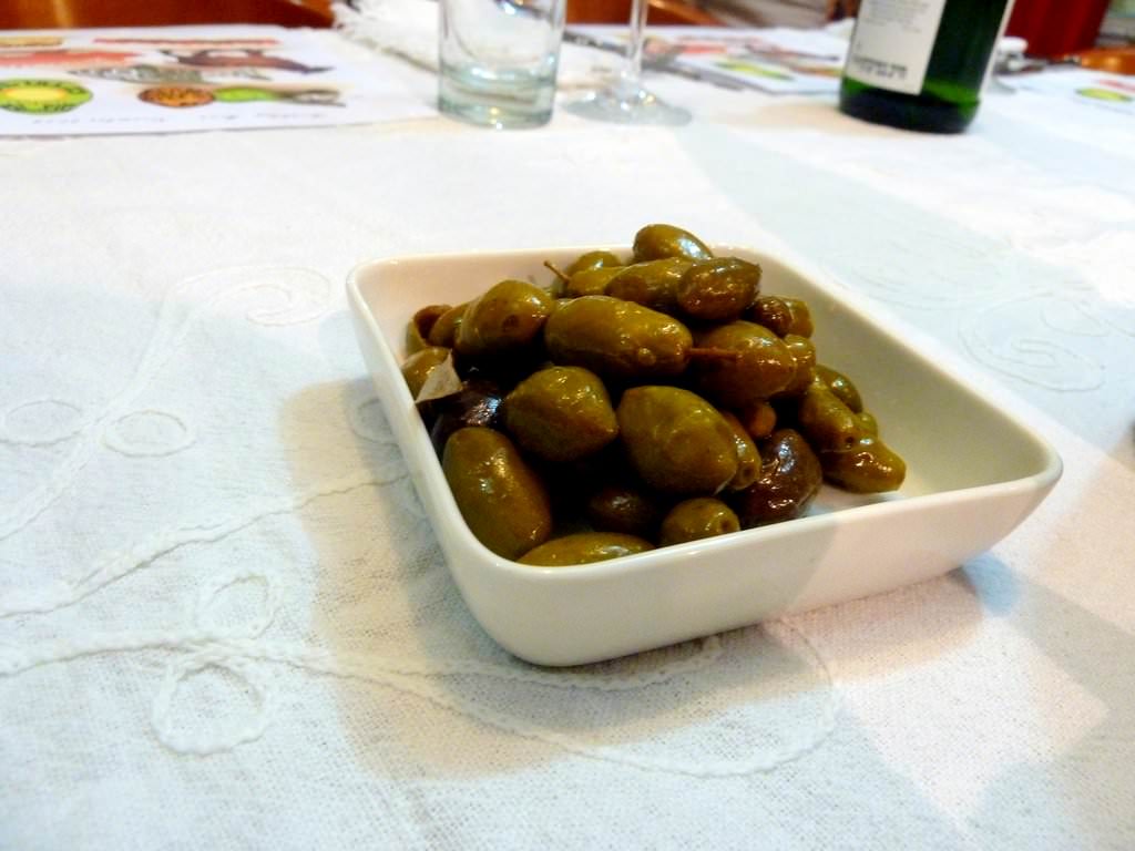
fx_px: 820
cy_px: 426
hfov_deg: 69.4
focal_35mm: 25
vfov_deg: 54.9
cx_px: 568
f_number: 3.3
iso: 400
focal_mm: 4.1
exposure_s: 1/13
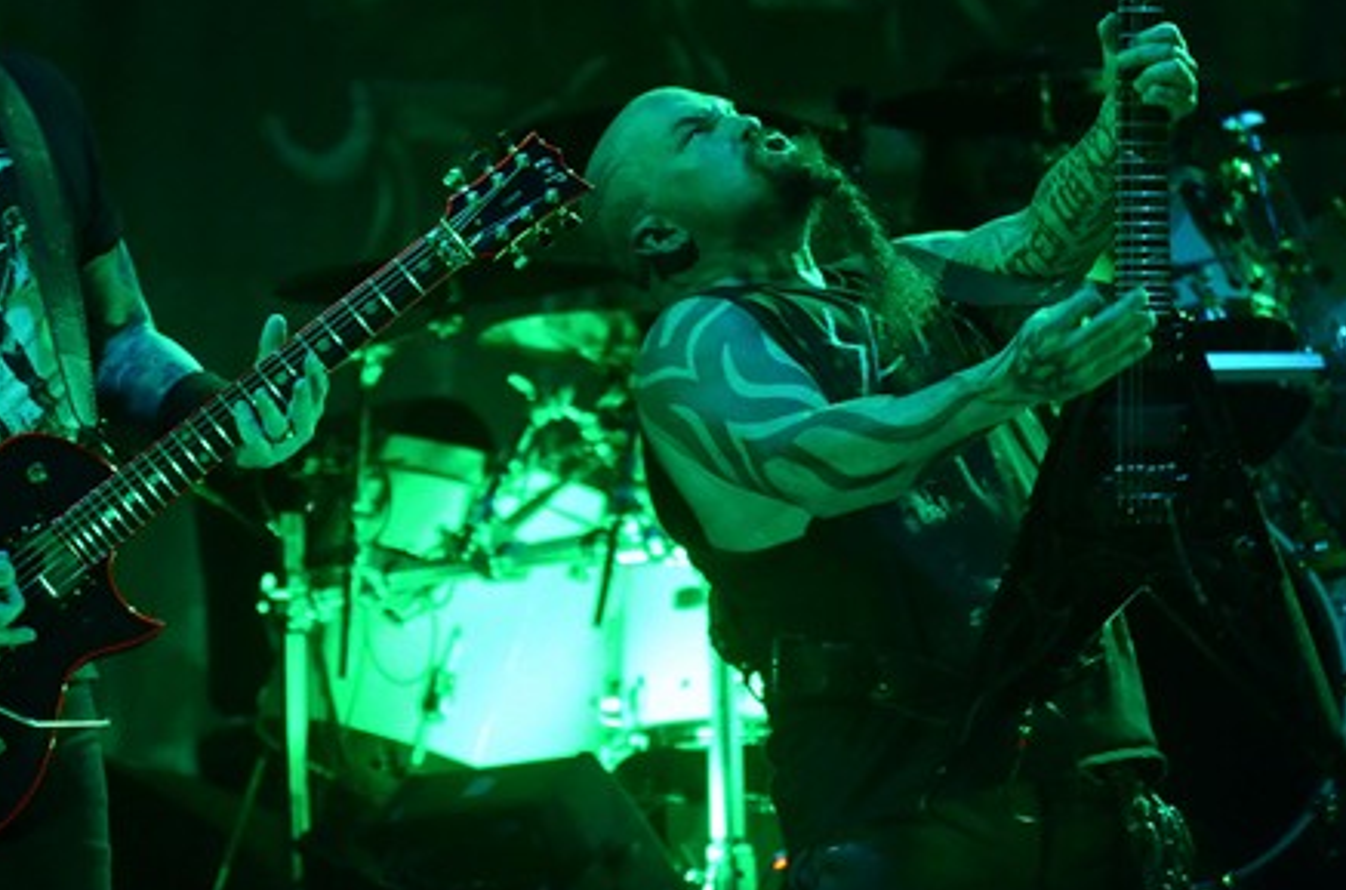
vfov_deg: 4.1
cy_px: 223
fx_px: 12450
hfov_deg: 6.2
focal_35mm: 334
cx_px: 527
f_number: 5
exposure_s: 1/250
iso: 3200
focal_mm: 135
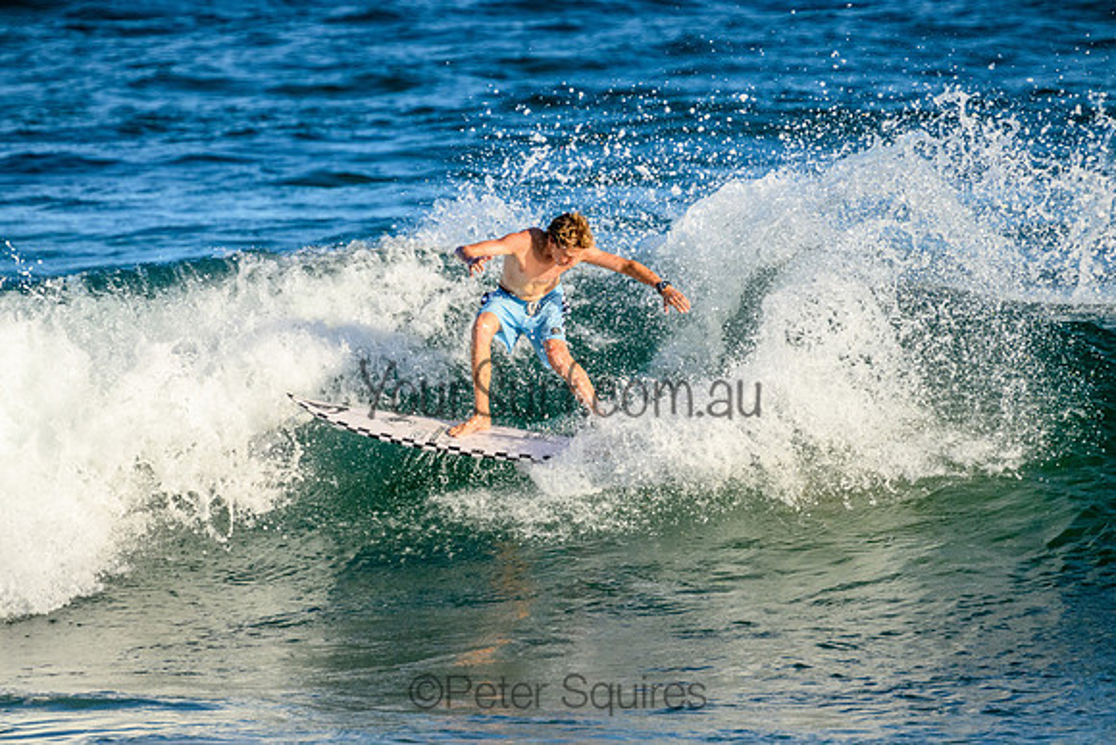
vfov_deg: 1.7
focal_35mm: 800
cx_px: 558
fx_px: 24805
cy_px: 372
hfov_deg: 2.6
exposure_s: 1/2000
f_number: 11
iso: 1800
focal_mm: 800
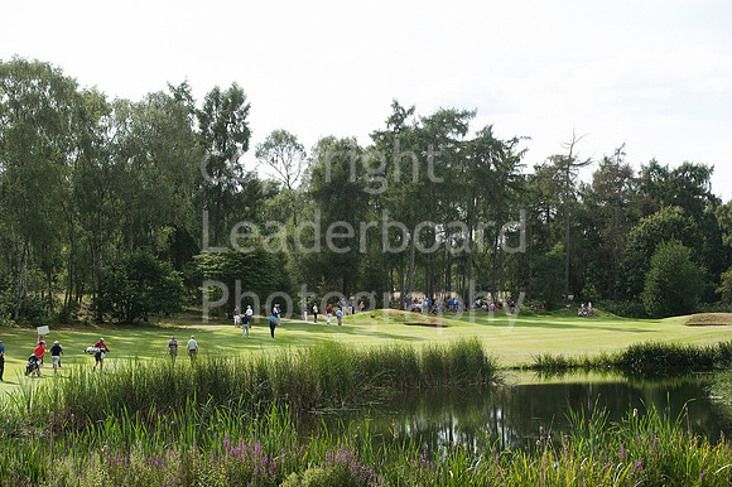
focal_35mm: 70
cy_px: 244
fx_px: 1422
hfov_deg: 28.9
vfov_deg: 19.4
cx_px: 366
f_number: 7.1
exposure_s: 1/640
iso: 400
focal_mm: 70
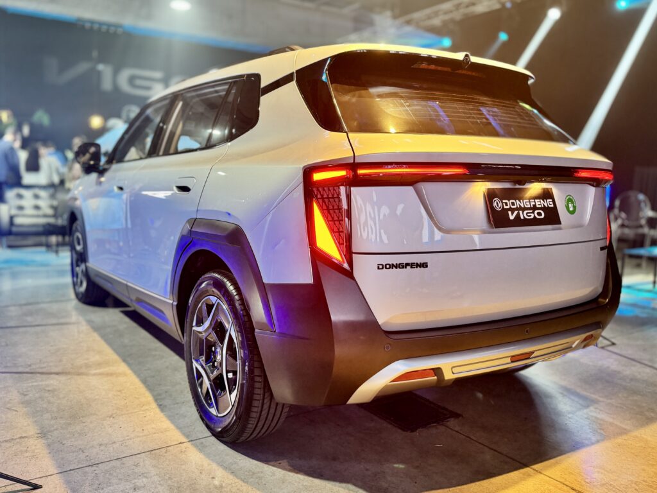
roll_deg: -0.7
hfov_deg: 71.6
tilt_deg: -5.9
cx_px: 328
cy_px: 246
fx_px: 456
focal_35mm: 24
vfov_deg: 56.8
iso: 200
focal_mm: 6.76
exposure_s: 1/54
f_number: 1.78
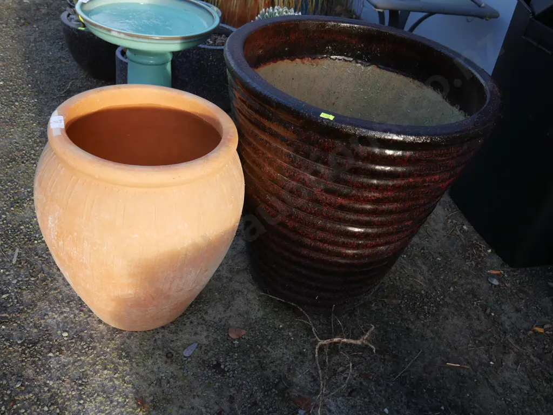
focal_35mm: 34
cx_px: 276
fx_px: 543
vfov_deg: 41.8
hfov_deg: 54.0
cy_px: 208
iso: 200
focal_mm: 17
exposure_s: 1/125
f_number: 4.5
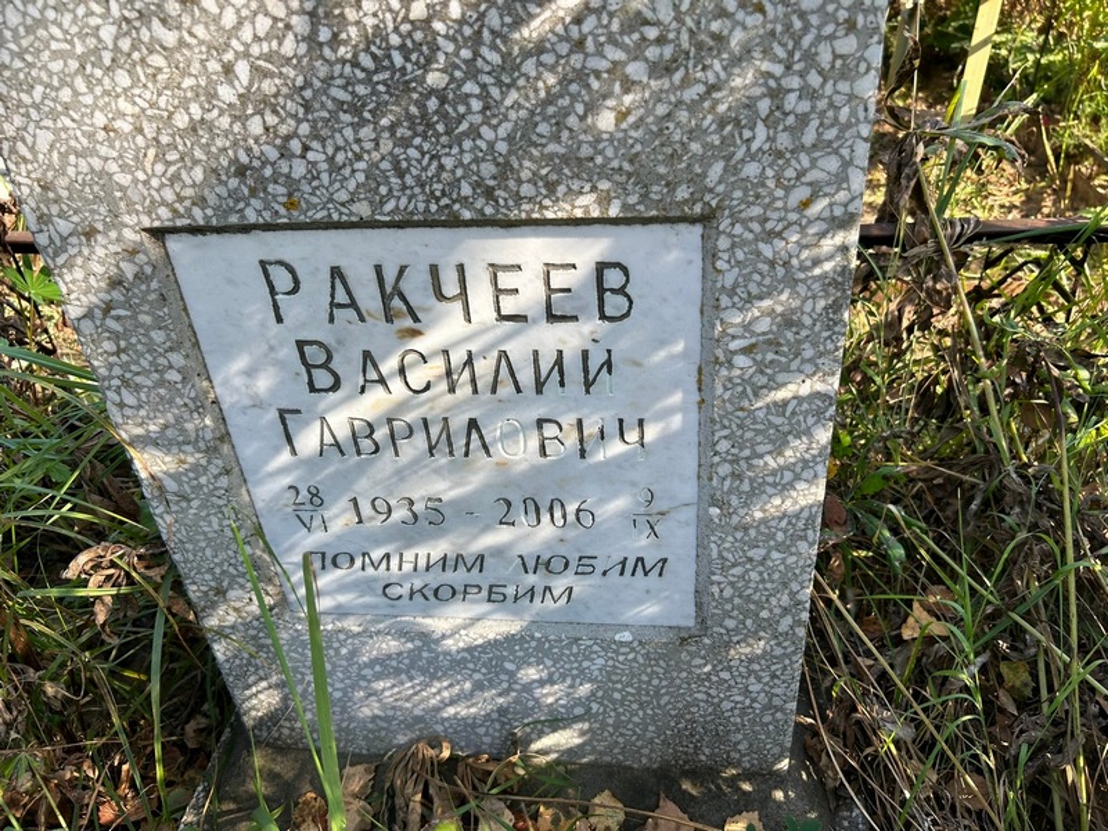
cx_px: 554
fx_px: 832
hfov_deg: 67.3
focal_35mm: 26
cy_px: 416
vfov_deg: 53.1
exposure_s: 1/539
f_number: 1.5
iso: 50
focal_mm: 5.7
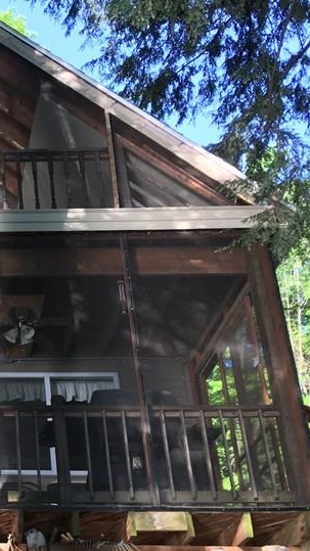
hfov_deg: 18.1
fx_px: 877
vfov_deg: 34.7
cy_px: 343
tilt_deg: +30.2
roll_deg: -1.3
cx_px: -137
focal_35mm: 60
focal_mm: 4.15
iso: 32
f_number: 2.2
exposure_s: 1/120
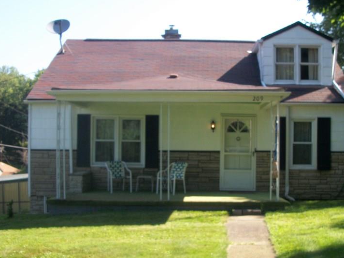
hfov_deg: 41.2
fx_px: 457
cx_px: 190
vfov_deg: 31.4
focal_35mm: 46
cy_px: 152
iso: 80
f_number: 8.8
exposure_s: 1/50
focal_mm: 5.7
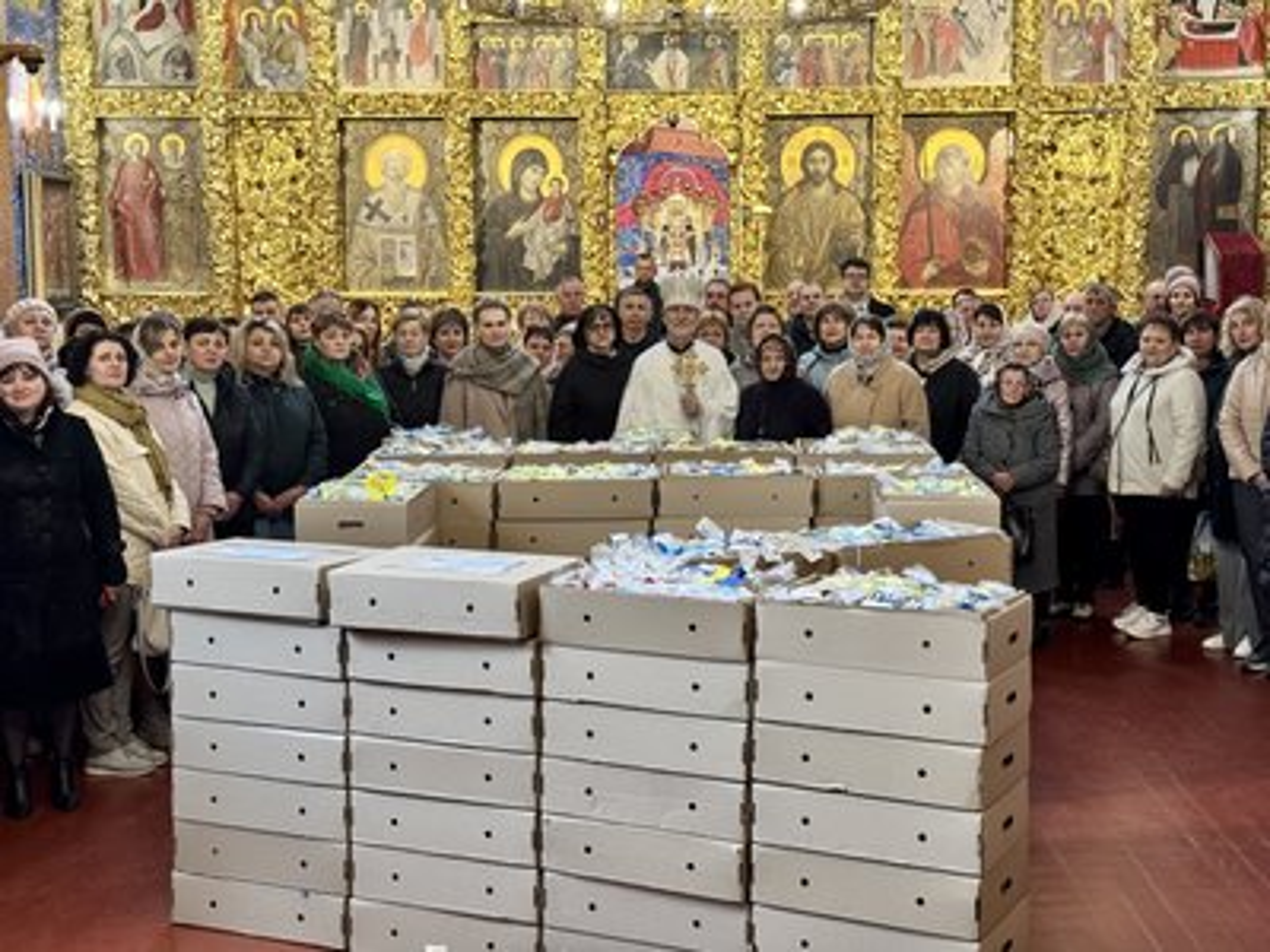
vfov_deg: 30.3
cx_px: 635
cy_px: 476
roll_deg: +1.0
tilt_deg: -6.7
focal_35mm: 48
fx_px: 1761
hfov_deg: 39.7
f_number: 1.78
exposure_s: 1/50
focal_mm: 6.76
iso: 250
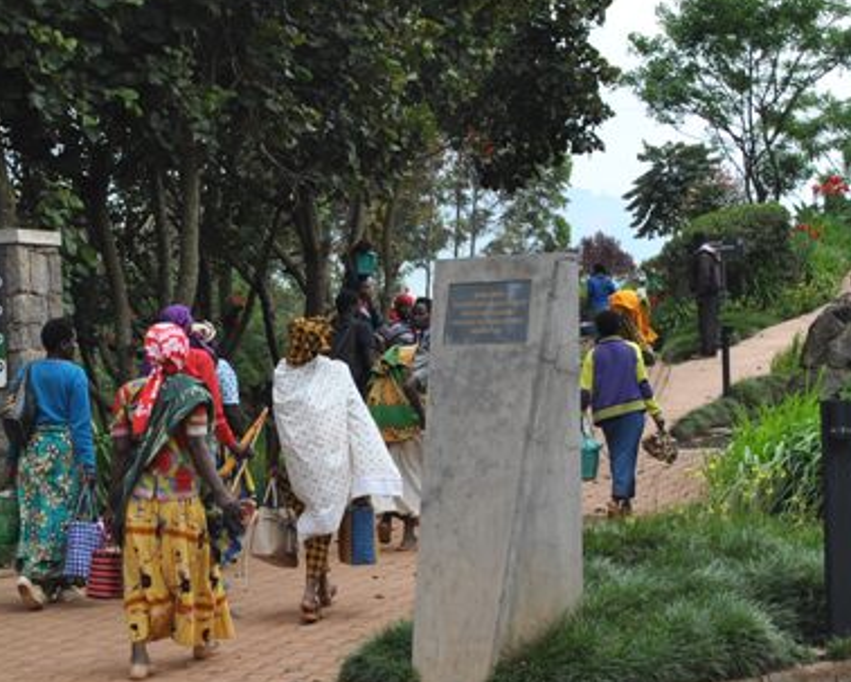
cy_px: 353
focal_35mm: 85
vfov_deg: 18.1
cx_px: 340
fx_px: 2142
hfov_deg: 22.4
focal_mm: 38
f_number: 7.1
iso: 100
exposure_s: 1/200
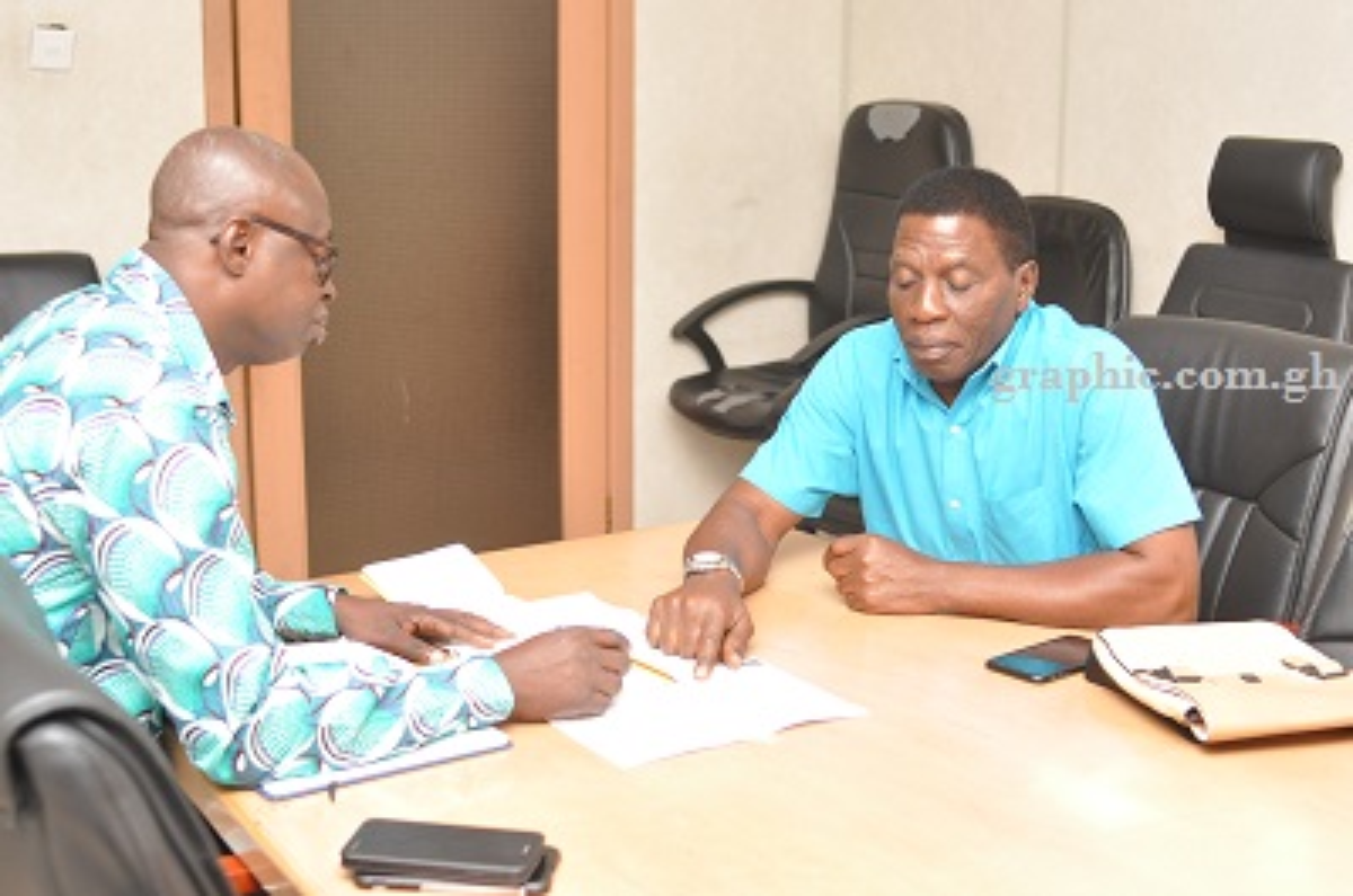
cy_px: 448
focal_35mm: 52
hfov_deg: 37.9
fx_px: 1969
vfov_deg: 25.6
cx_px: 676
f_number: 2.5
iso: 800
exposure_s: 1/200
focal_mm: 35
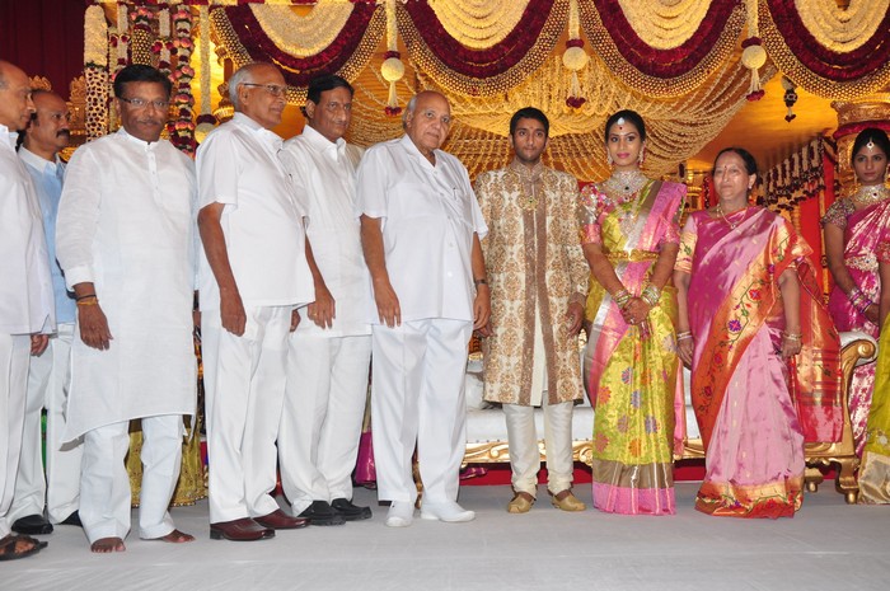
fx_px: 1037
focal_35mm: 42
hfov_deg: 46.4
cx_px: 445
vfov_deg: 31.8
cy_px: 296
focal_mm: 28
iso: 200
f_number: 6.3
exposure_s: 1/125
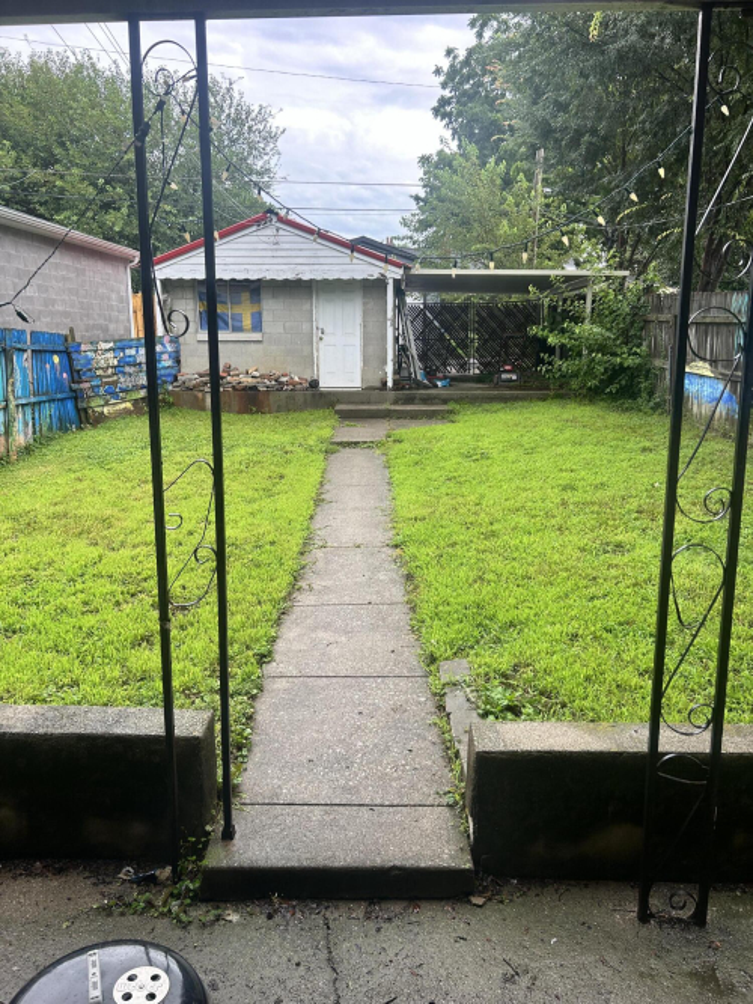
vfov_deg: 67.3
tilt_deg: -12.5
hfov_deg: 53.0
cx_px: 376
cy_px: 502
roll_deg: -0.2
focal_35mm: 26
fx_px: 754
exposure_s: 1/439
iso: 50
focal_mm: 5.7
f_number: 1.5
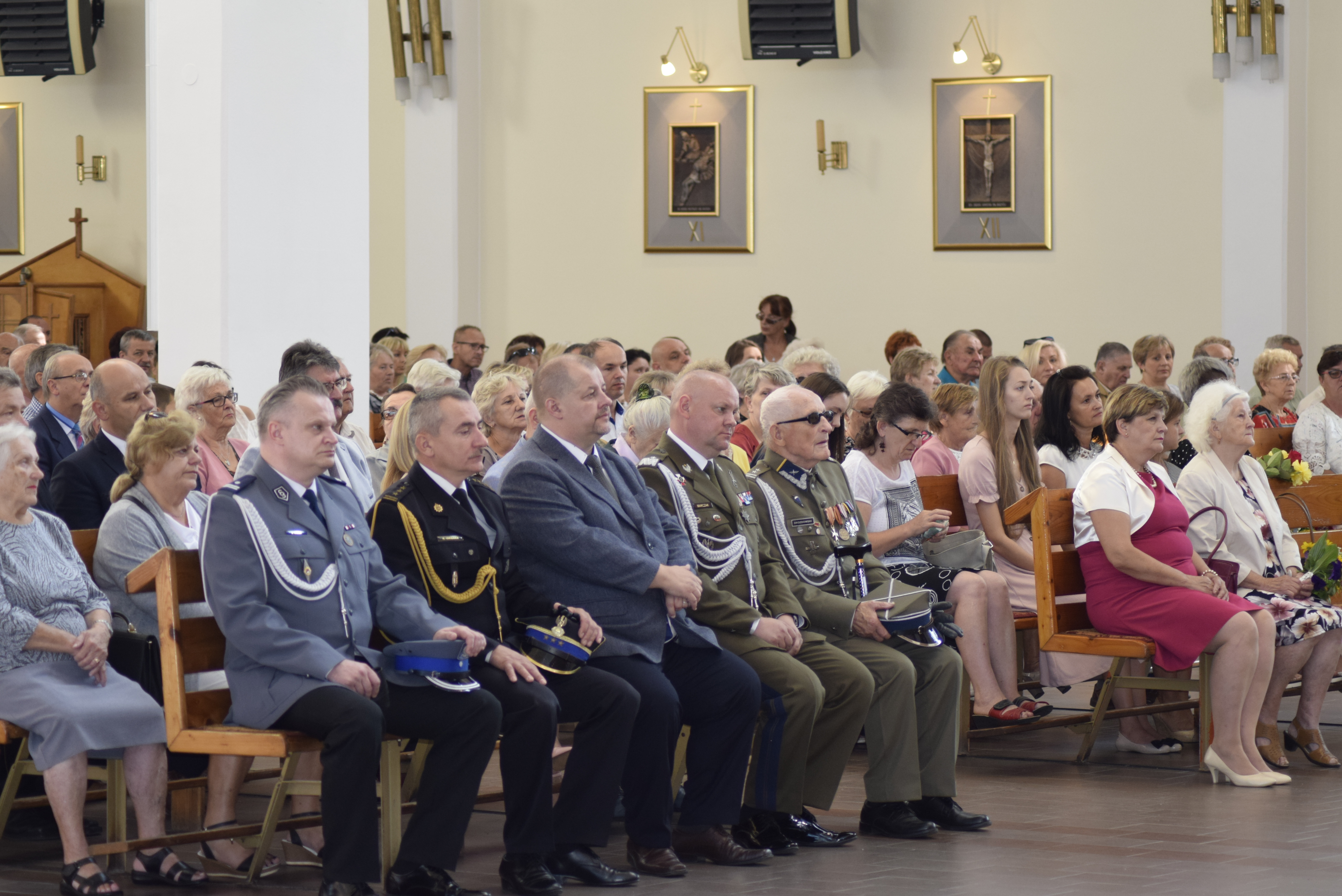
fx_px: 5145
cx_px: 671
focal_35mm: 138
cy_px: 448
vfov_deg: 9.9
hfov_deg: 14.9
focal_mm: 92
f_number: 5
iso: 800
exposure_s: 1/100
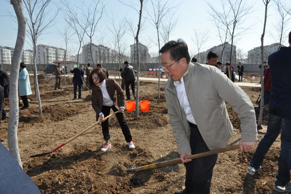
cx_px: 146
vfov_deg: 47.9
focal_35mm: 27
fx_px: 218
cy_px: 97
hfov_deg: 67.4
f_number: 22
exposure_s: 1/200
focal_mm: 18
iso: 800
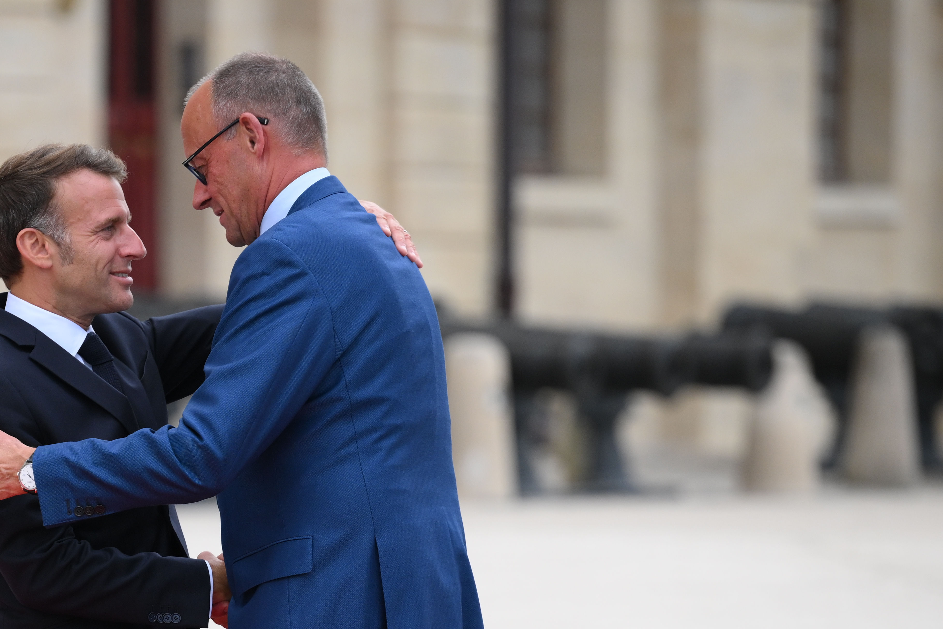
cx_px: 178
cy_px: 675
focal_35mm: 362
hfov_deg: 5.7
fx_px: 9482
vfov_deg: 3.8
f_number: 2.8
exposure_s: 1/2500
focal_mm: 160
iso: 400
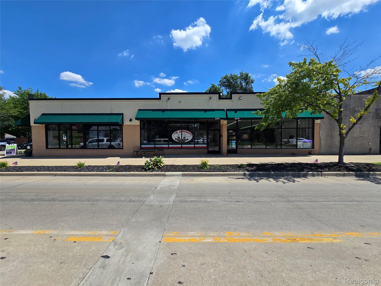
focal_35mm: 13
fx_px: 143
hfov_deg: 106.2
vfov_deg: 89.9
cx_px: 190
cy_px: 143
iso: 50
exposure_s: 1/2790
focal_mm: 2.2
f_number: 2.2
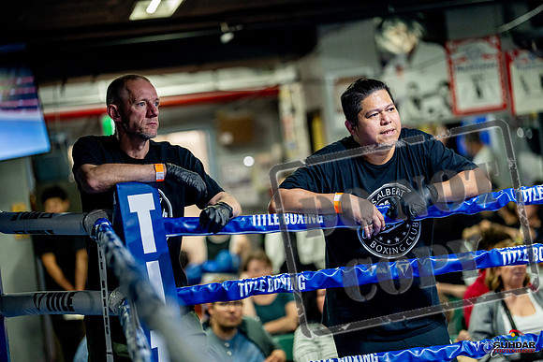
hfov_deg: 19.1
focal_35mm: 107
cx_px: 272
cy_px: 181
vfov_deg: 12.8
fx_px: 1614
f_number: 2
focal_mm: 107
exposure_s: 1/800
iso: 3200
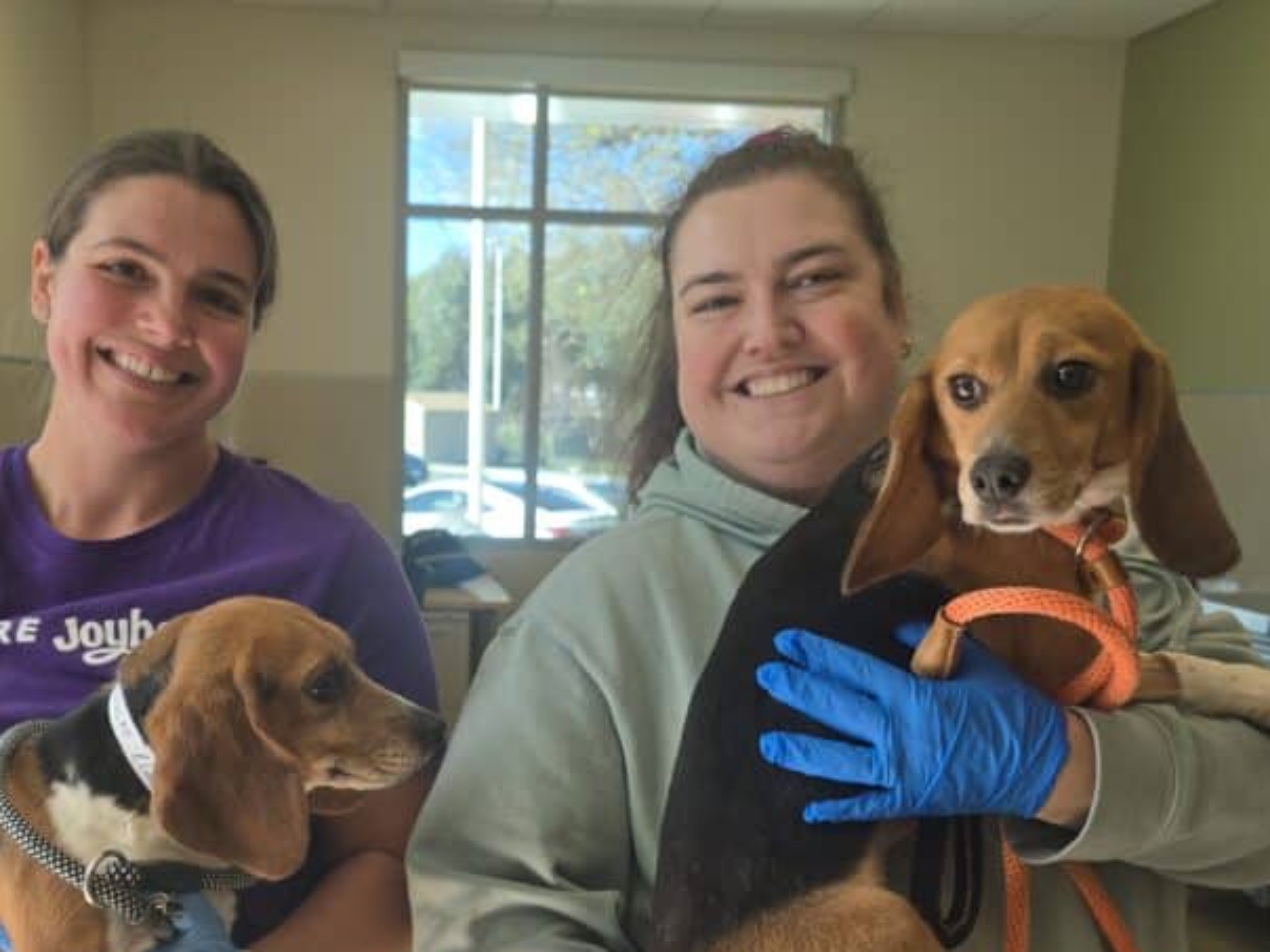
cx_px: 503
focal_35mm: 39
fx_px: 1431
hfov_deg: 47.6
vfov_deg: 36.2
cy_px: 672
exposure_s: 1/180
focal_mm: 6.3
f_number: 1.7
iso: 16
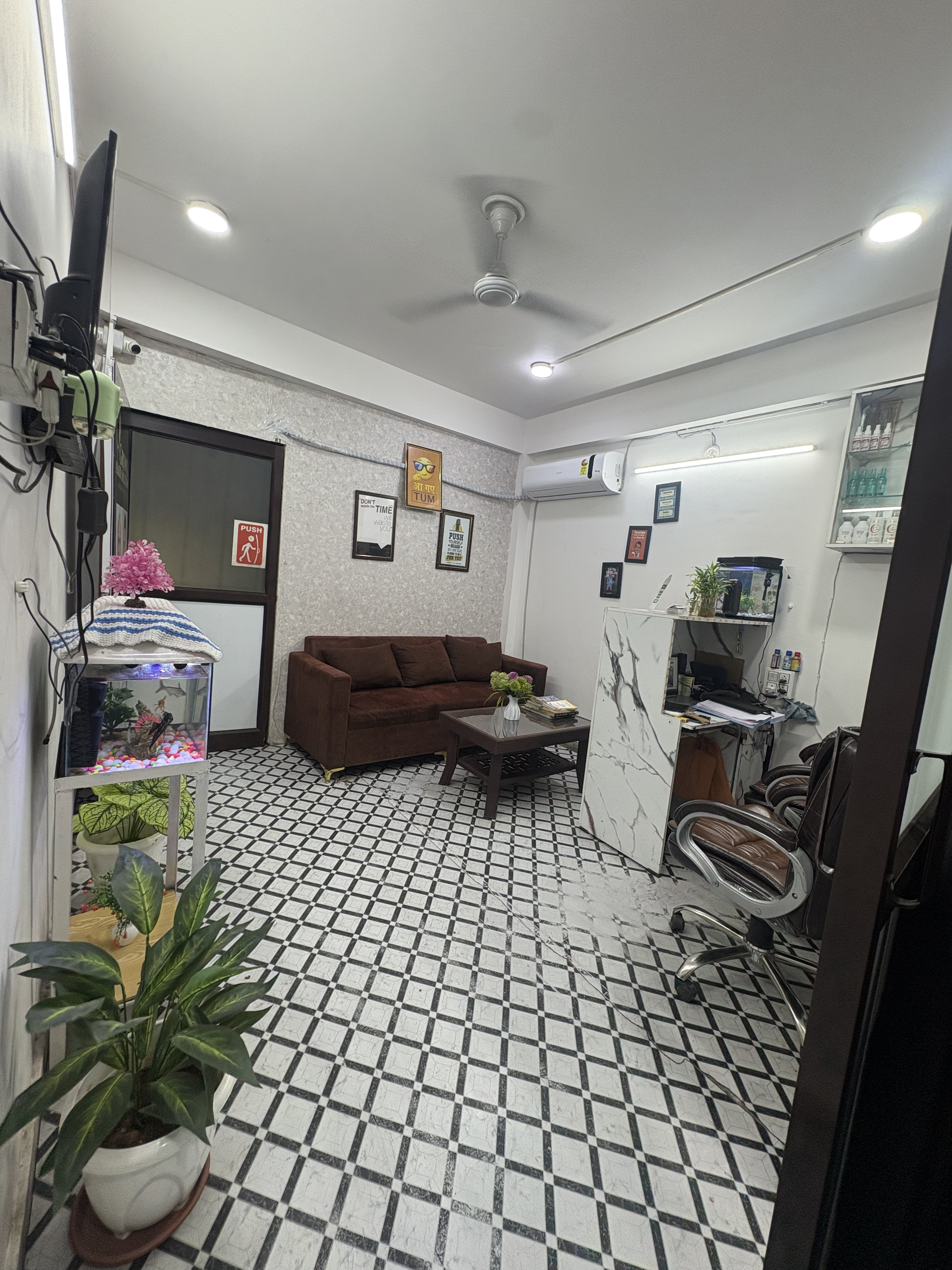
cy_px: 635
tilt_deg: -5.6
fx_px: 513
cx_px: 476
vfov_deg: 102.1
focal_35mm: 14
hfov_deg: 85.7
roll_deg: -6.2
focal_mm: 2.22
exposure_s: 1/100
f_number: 2.2
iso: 200
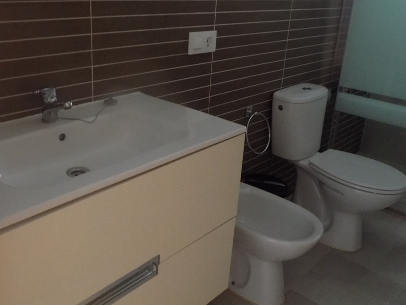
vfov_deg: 41.6
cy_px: 120
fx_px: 399
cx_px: 166
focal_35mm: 34
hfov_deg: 53.6
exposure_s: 1/13
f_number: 3.2
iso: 400
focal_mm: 4.8
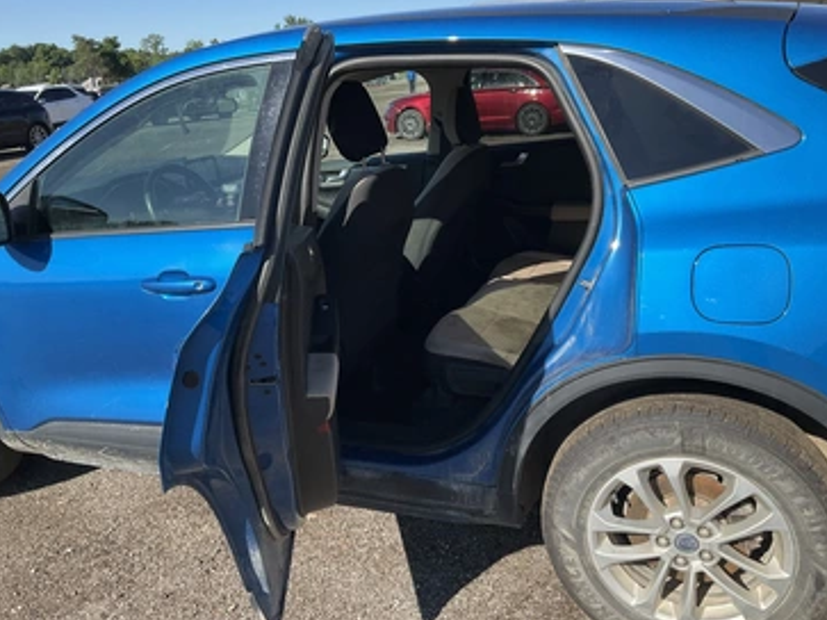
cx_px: 412
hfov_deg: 56.8
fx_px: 764
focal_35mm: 32
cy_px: 294
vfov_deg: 44.1
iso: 25
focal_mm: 3
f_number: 1.8
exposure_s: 1/978
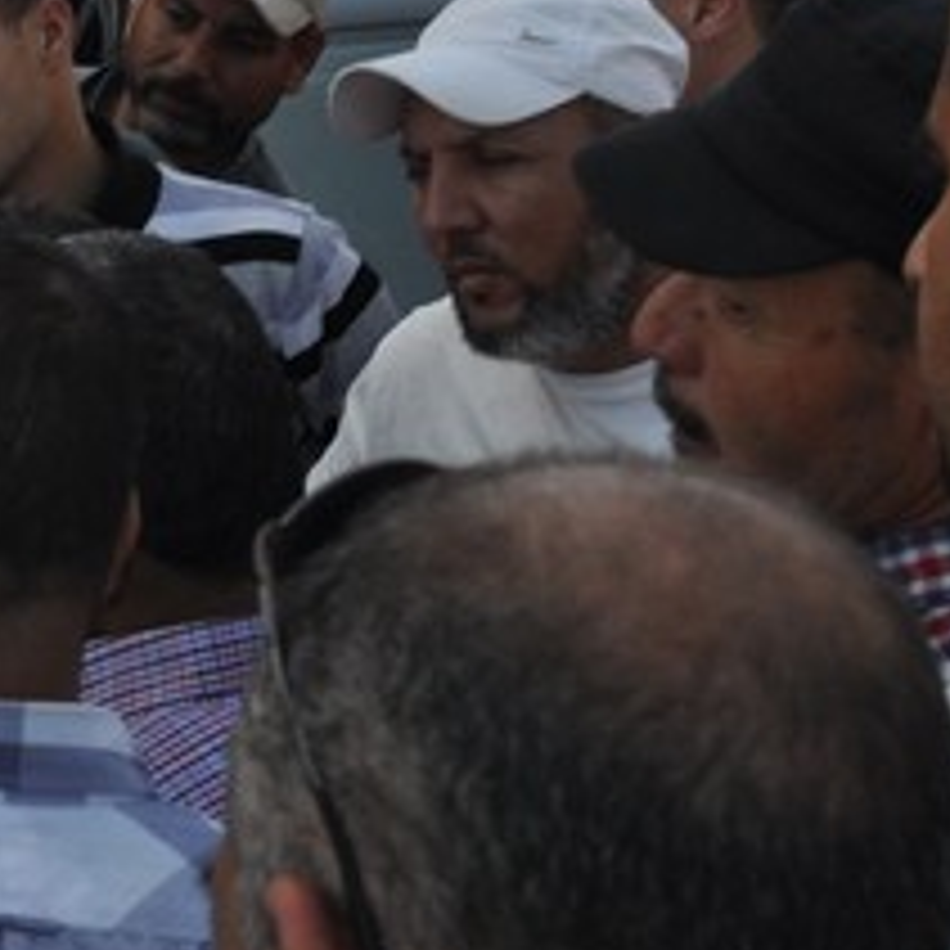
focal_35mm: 108
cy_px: 137
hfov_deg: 15.1
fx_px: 3353
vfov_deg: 16.0
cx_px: -396
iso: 200
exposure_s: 1/250
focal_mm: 28
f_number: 8
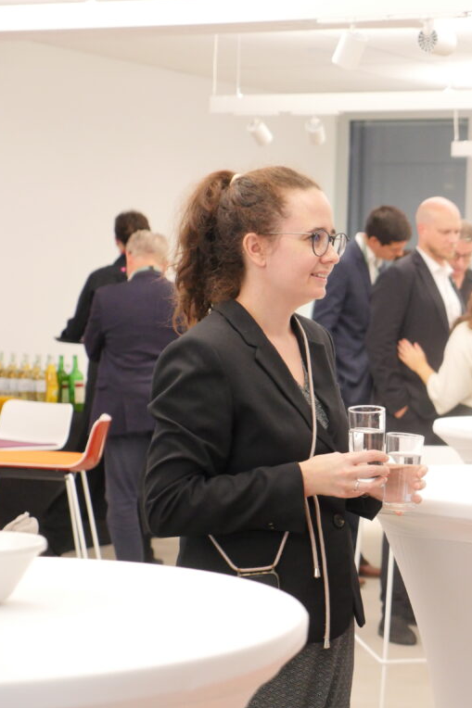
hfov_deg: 14.7
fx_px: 1810
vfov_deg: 22.1
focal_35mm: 92
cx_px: 434
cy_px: 353
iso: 2000
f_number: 2.8
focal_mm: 33
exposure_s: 1/125
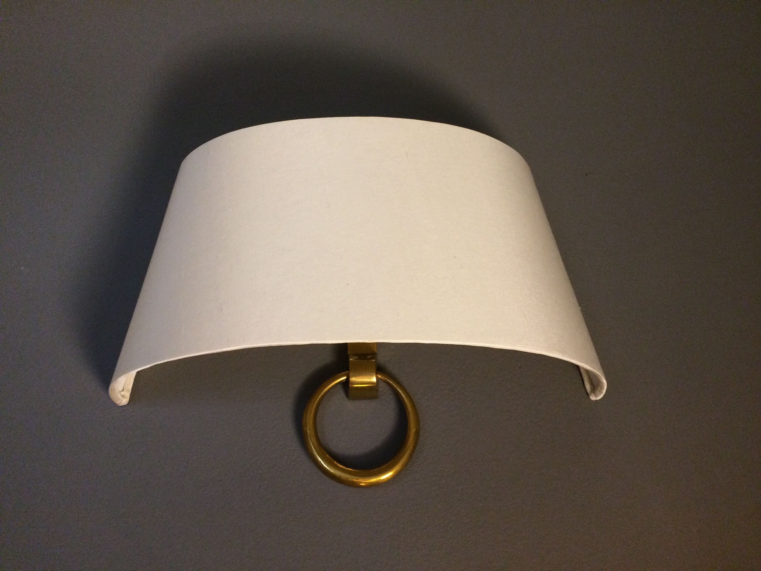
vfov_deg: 48.2
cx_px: 380
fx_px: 638
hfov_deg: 61.7
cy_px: 286
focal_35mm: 29
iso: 250
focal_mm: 4.15
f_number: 2.2
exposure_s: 1/33
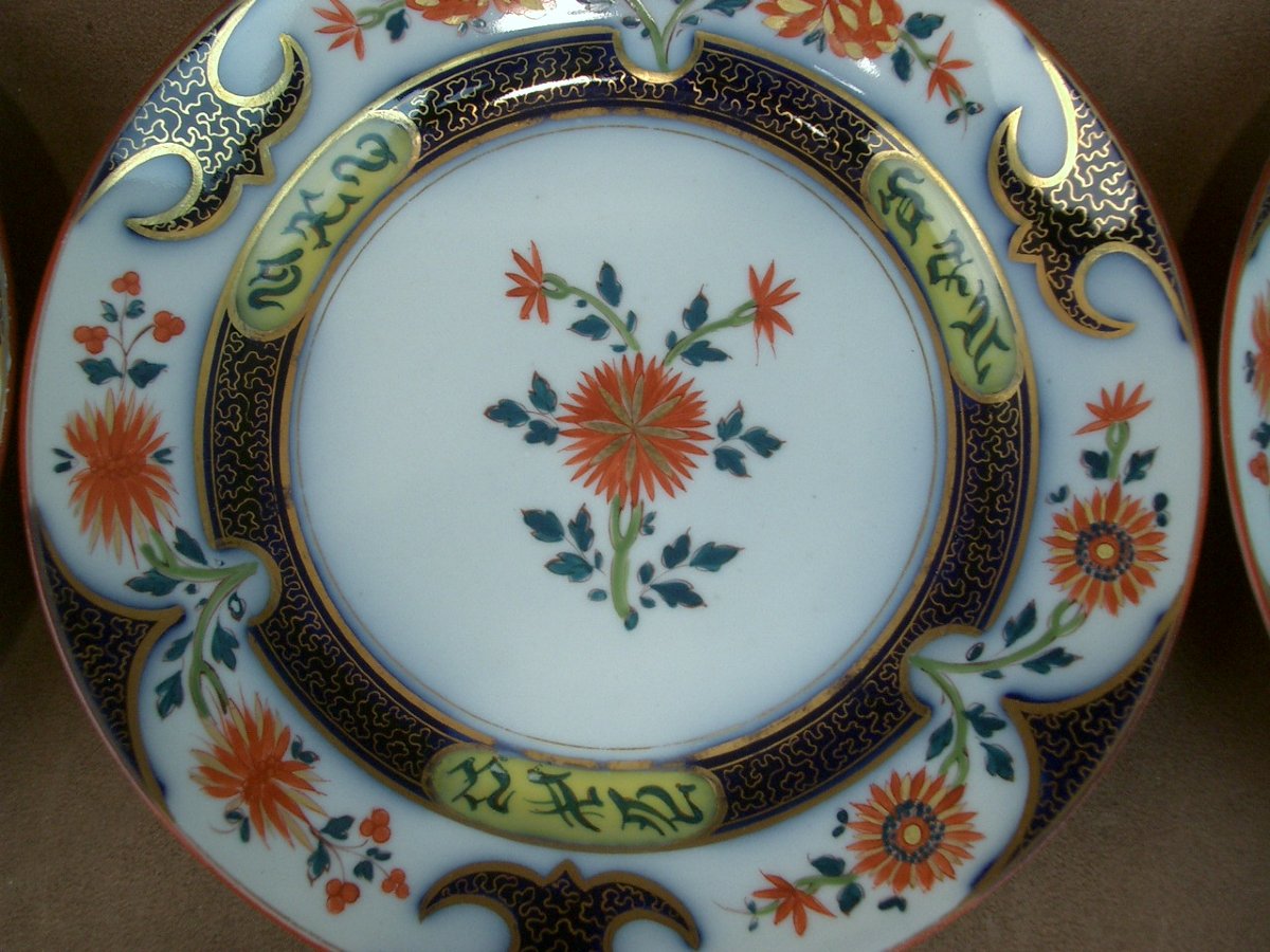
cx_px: 635
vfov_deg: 35.1
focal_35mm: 41
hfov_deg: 45.8
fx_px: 1504
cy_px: 476
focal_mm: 6.8
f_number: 2.8
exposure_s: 1/60
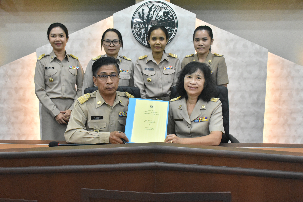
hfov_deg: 54.4
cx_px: 144
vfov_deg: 37.9
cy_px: 99
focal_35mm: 35
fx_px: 295
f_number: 5
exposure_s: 1/100
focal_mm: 20
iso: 2500
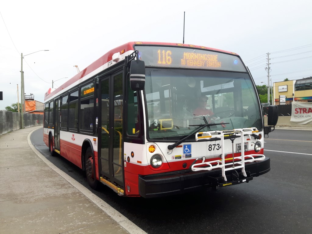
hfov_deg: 58.4
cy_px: 117
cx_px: 156
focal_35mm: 31
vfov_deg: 45.4
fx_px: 279
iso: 40
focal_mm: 3.7
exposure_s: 1/234
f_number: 1.9
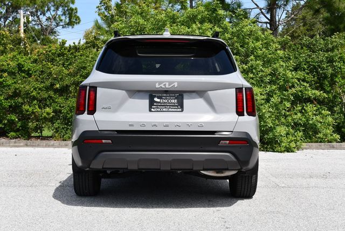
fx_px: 614
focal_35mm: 64
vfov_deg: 21.3
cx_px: 172
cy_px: 116
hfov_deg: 31.4
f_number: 8
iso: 110
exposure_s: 1/250
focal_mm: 32
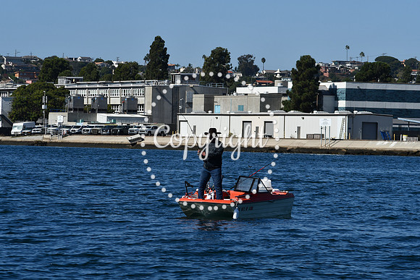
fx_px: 2275
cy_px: 140
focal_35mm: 195
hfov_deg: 10.5
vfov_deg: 7.0
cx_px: 210
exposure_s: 1/500
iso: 100
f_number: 8
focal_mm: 130
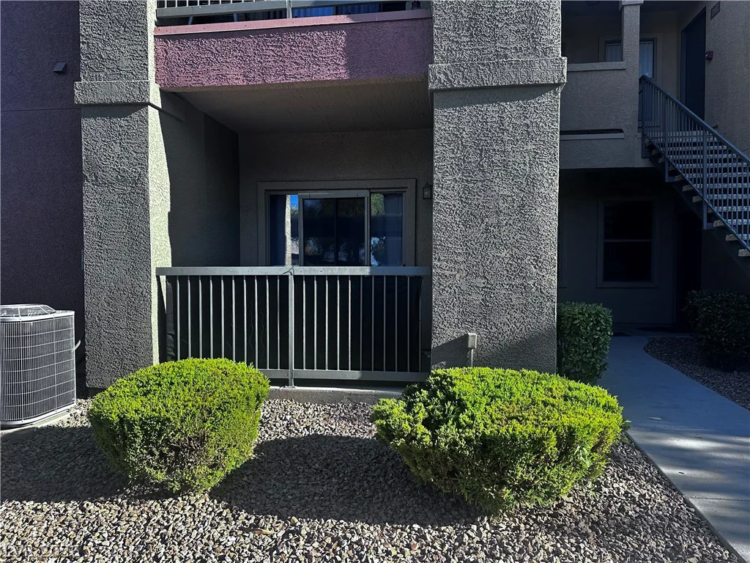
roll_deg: -0.5
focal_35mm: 24
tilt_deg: -2.4
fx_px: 520
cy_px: 282
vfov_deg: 56.8
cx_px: 375
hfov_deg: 71.6
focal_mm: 6.86
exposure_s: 1/999
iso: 80
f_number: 1.78
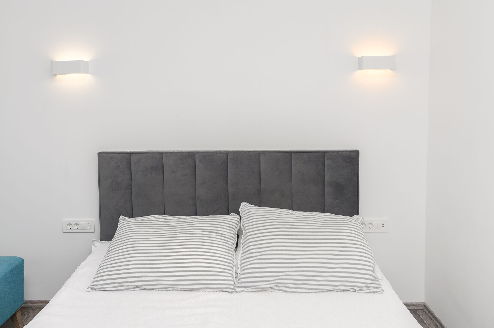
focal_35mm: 30
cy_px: 164
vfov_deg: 43.4
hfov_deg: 62.0
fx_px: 411
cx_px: 247
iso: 160
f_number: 7.1
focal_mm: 20
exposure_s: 1/100
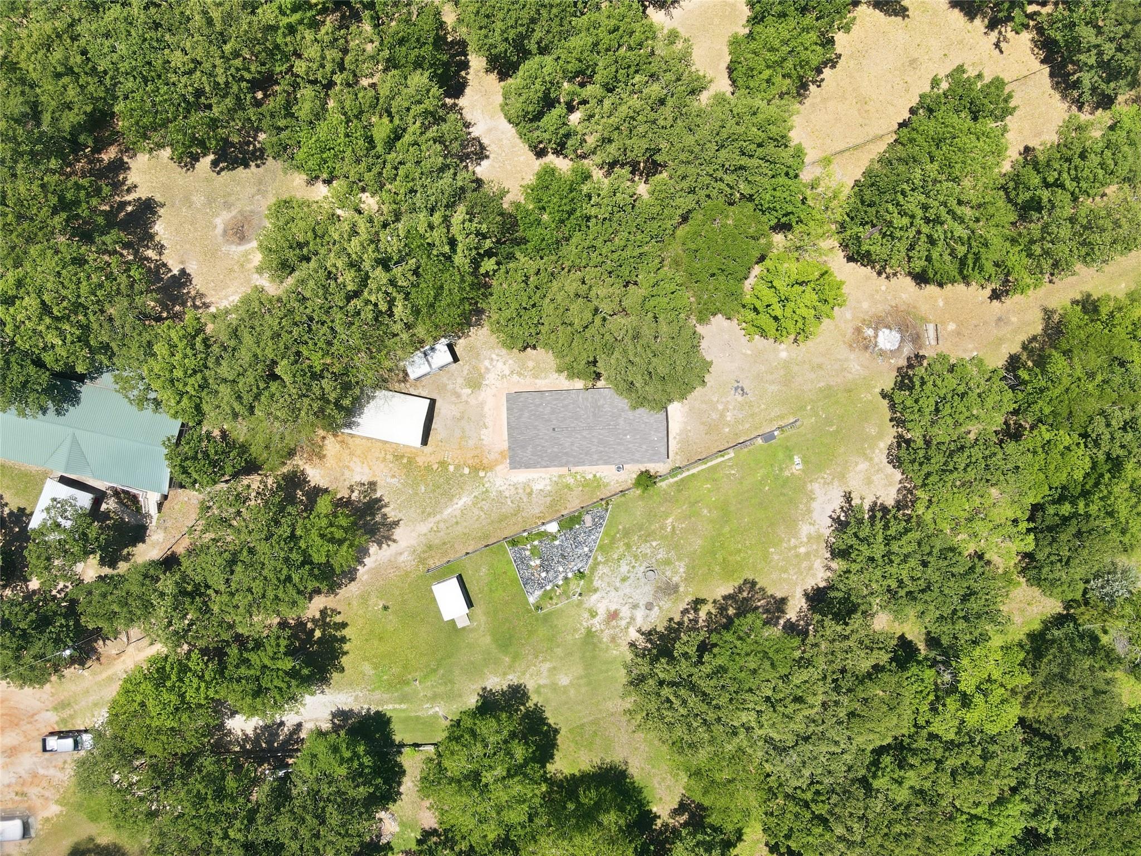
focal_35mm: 24
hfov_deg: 71.6
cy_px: 428
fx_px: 791
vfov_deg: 56.8
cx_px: 570
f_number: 2.8
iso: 100
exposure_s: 1/500
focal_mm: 4.5
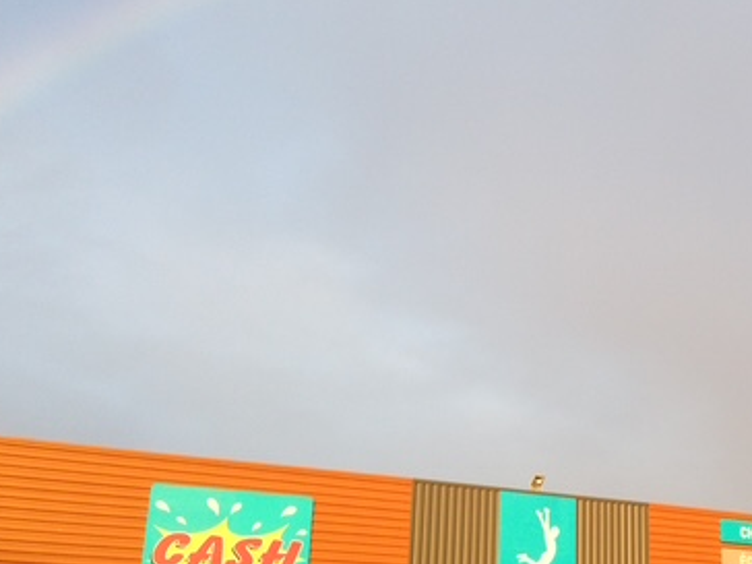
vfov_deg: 25.2
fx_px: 1260
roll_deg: -0.3
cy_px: 351
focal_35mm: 58
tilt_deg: +17.1
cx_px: 630
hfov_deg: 32.1
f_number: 2.4
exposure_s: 1/210
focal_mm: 4.12
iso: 50
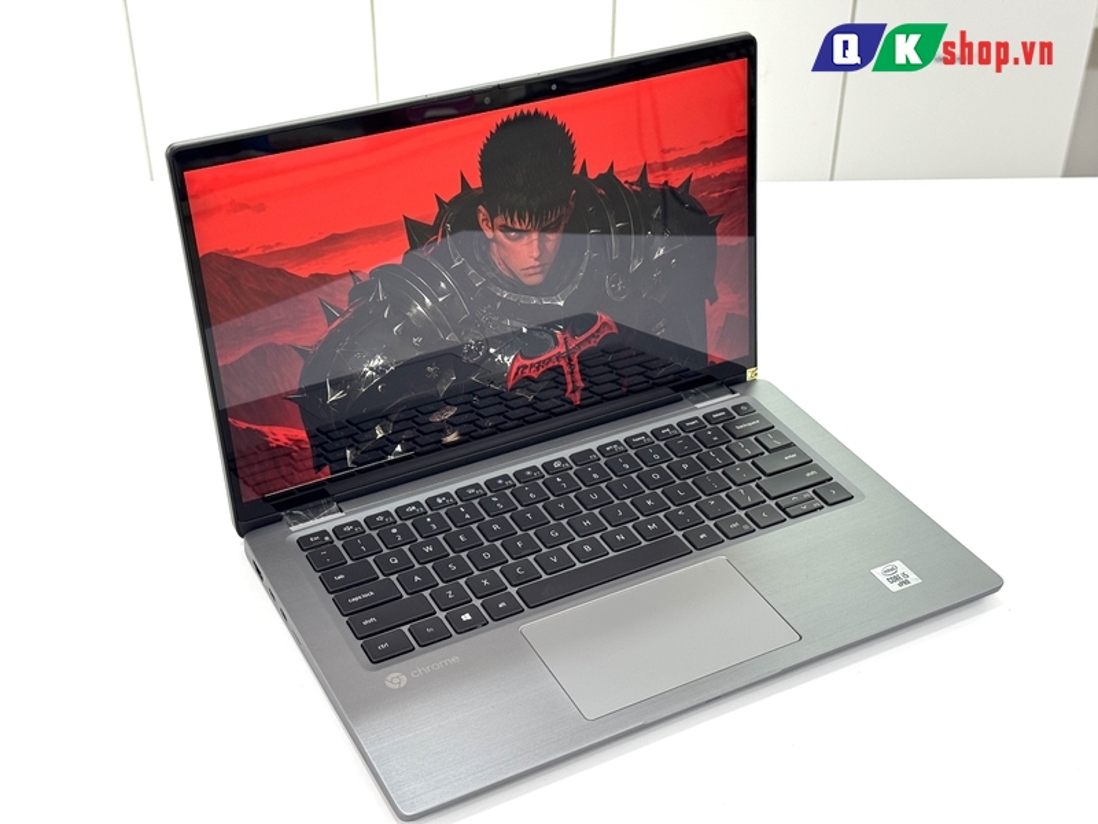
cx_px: 549
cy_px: 412
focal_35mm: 48
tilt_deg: -34.3
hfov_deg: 39.7
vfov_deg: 30.3
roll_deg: +0.6
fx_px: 1523
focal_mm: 6.76
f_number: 1.78
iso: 64
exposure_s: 1/100
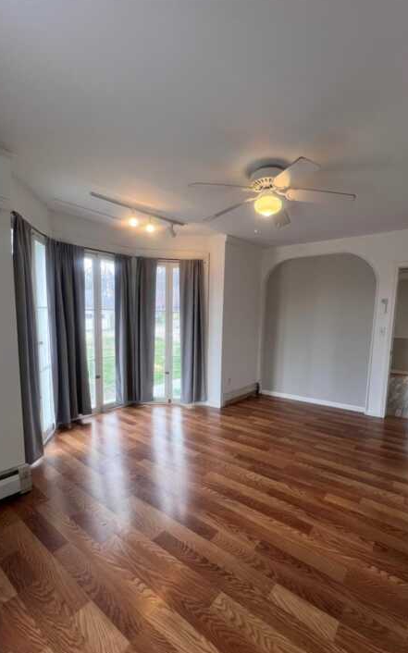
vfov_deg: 101.3
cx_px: 225
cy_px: 349
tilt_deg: -5.8
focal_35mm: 15
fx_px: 267
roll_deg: -1.3
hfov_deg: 74.6
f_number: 1.8
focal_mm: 1.57
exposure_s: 1/120
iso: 50
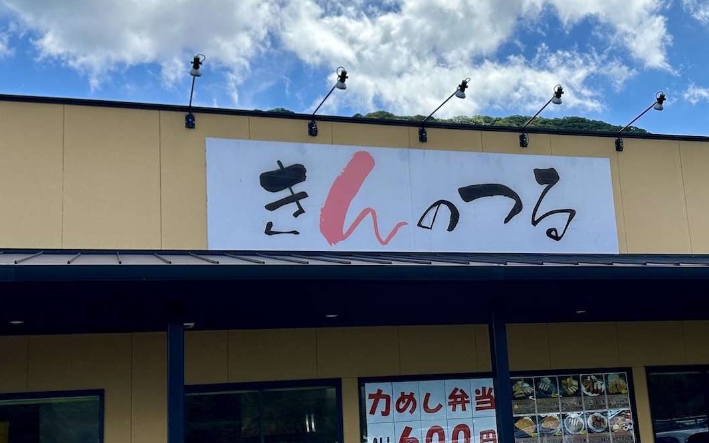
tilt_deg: +12.5
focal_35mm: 31
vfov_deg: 39.8
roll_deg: +3.3
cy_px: 316
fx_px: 599
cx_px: 424
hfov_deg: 60.7
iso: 80
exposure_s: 1/4184
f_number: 1.78
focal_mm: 6.86
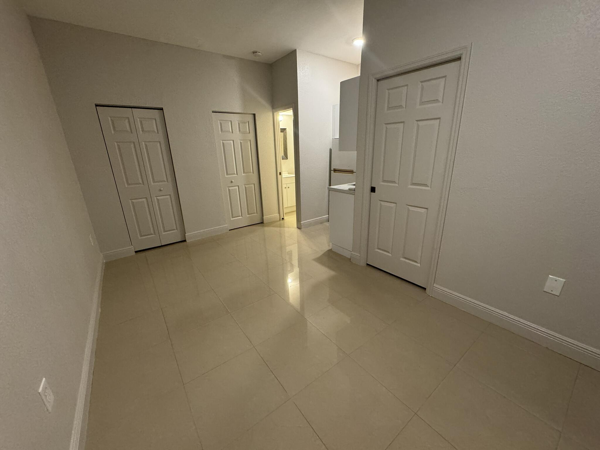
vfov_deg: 85.7
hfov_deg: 102.1
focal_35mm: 14
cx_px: 300
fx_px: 243
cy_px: 225
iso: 400
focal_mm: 2.22
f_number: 2.2
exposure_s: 1/60
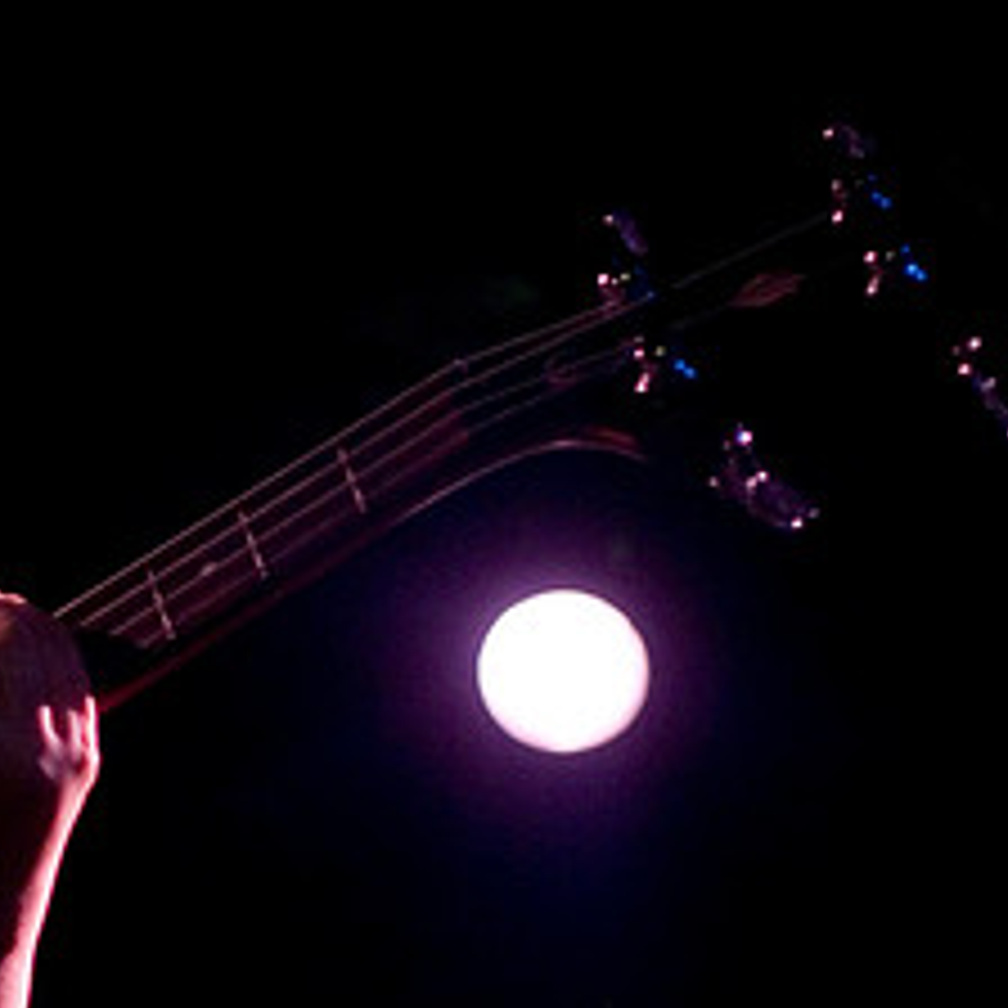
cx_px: 9
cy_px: 675
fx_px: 5205
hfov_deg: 11.0
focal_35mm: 158
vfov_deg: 11.0
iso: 800
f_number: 2.8
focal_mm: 48
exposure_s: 1/80
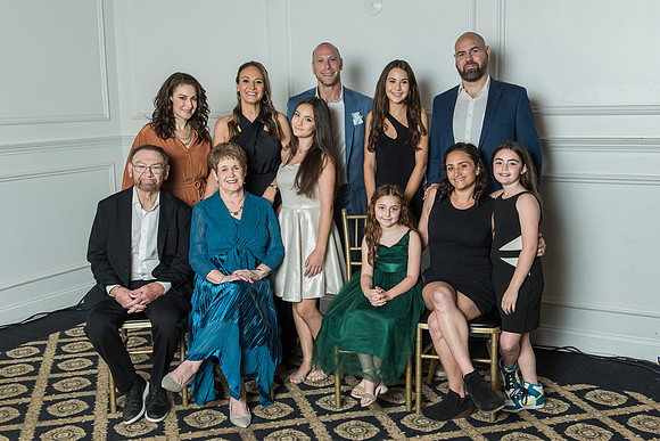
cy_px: 212
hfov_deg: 50.5
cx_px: 327
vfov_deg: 34.9
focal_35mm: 38
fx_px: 700
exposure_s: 1/125
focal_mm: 36
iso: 1000
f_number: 6.3
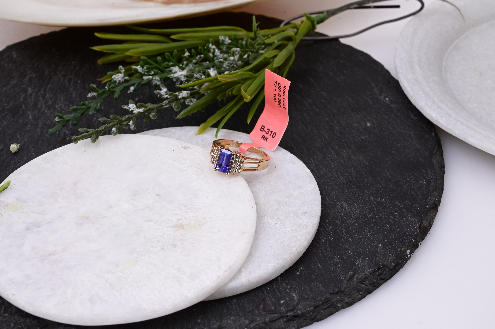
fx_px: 962
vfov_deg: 19.4
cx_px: 248
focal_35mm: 70
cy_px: 164
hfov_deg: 28.9
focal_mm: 70
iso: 640
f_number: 20
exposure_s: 1/80
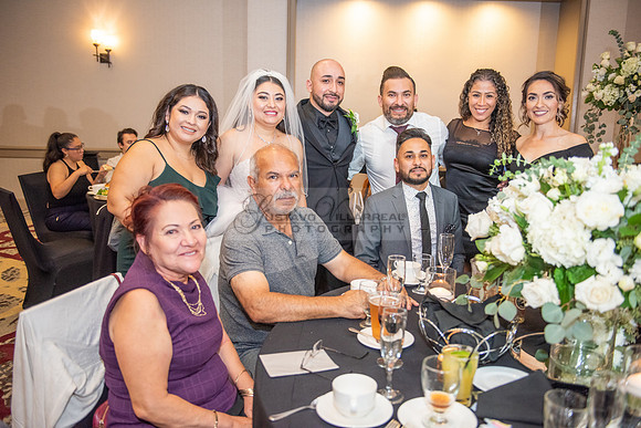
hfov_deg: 58.7
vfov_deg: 41.1
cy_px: 214
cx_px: 320
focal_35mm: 32
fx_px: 570
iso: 1600
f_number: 2.8
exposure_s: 1/200
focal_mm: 32
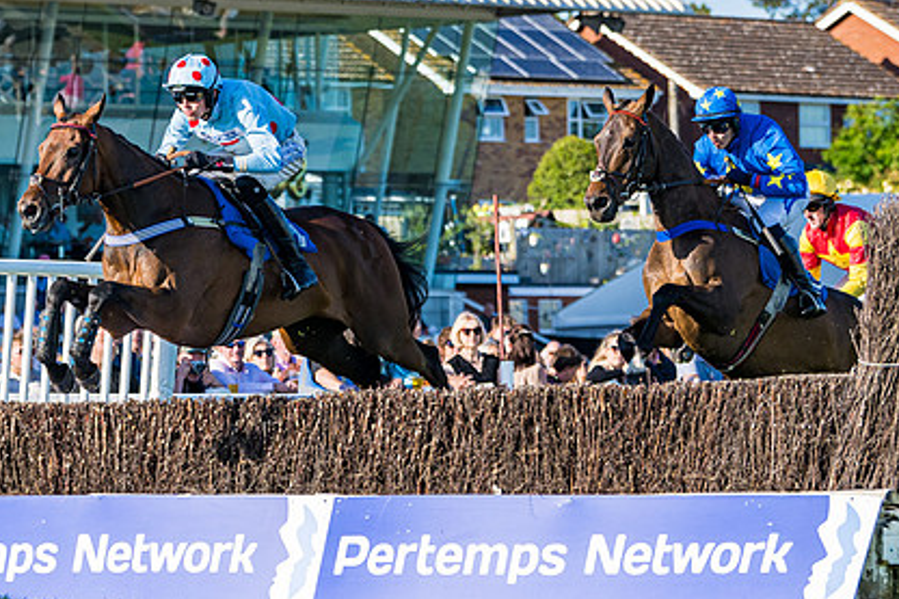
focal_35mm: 246
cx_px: 266
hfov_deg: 8.4
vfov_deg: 5.6
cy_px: 183
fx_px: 6140
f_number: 4
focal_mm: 112
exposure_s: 1/2000
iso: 200
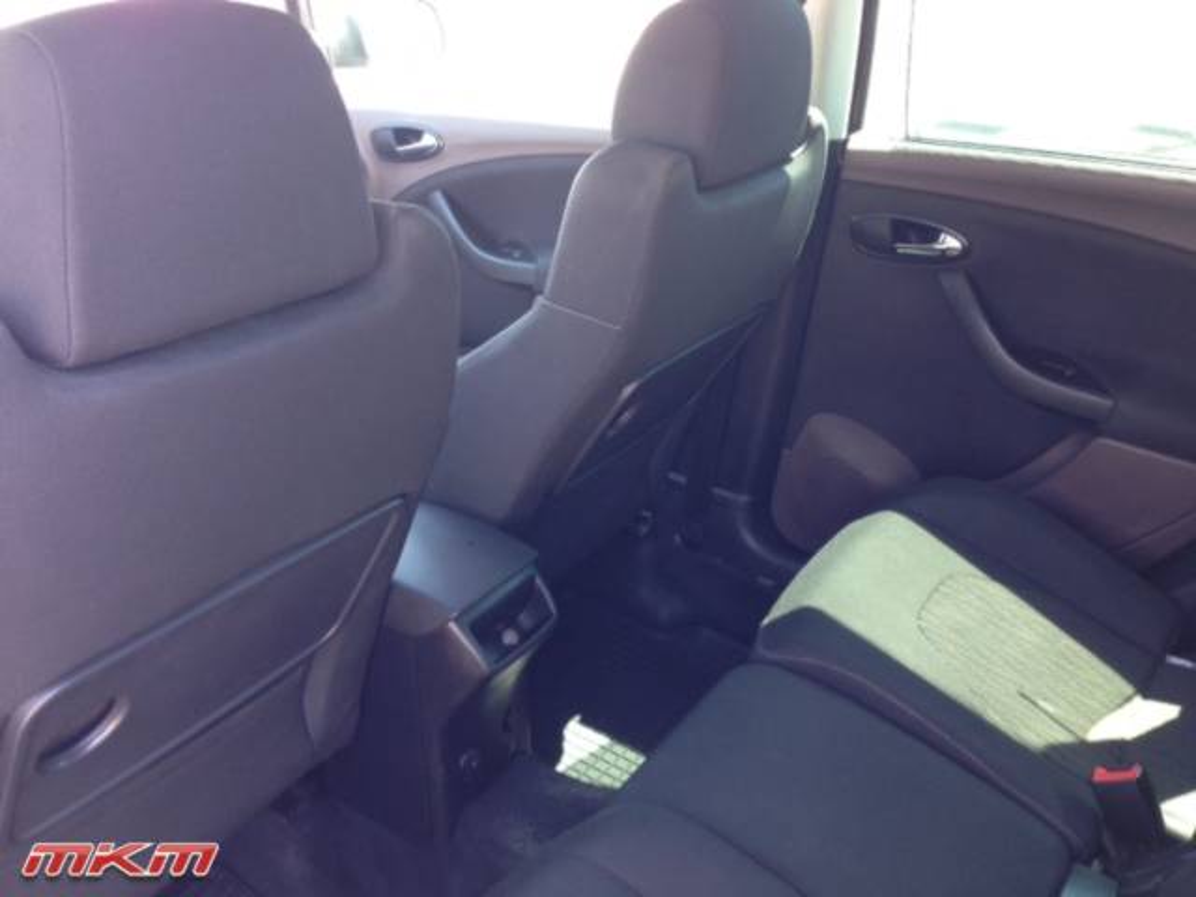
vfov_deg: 42.9
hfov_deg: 55.4
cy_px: 448
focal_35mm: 33
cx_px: 598
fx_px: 1140
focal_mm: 4.13
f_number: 2.4
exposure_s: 1/20
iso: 50
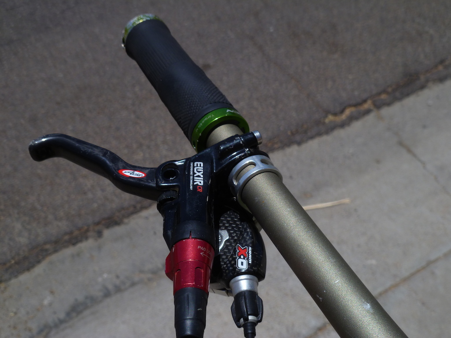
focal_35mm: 50
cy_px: 169
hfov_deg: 38.2
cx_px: 226
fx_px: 651
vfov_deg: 29.1
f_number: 3.9
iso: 80
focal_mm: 9
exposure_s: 1/1000
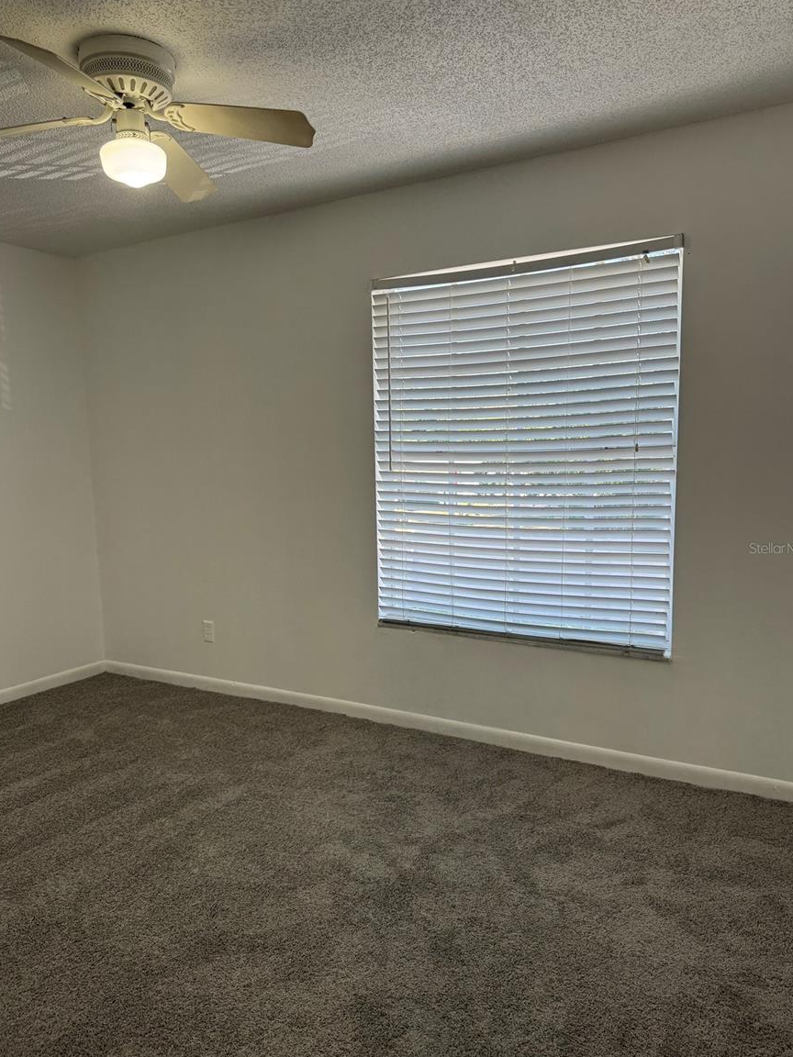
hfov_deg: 54.9
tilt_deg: -8.0
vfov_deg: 69.4
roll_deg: +1.9
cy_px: 548
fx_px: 764
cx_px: 401
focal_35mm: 25
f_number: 1.78
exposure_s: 1/120
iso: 64
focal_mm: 6.76
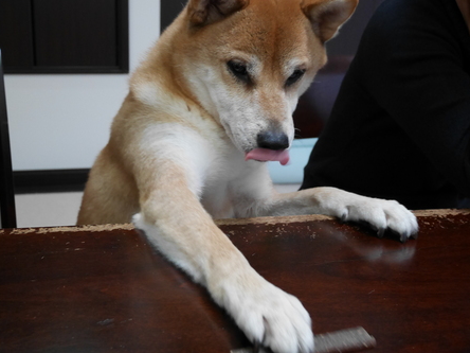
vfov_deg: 31.5
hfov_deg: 41.2
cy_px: 158
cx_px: 233
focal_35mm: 46
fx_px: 625
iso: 1250
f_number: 4.1
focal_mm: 17
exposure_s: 1/60
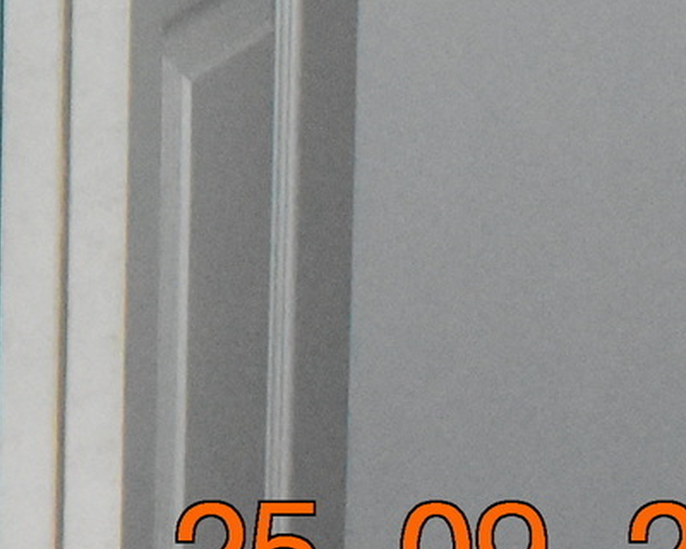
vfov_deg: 5.9
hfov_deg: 7.4
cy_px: -935
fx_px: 5047
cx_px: -796
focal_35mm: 249
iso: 5600
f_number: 3.8
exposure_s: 1/60
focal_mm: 23
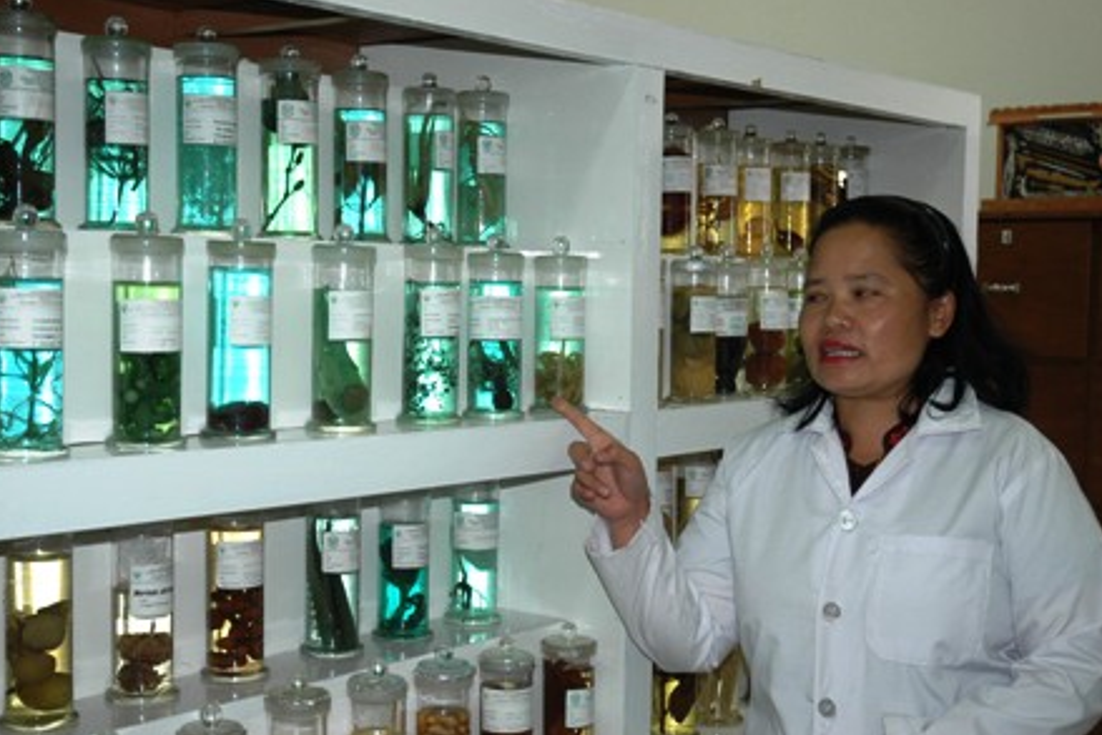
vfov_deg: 25.3
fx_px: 1638
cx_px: 545
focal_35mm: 54
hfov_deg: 37.2
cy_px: 369
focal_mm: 35
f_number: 4.2
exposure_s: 1/60
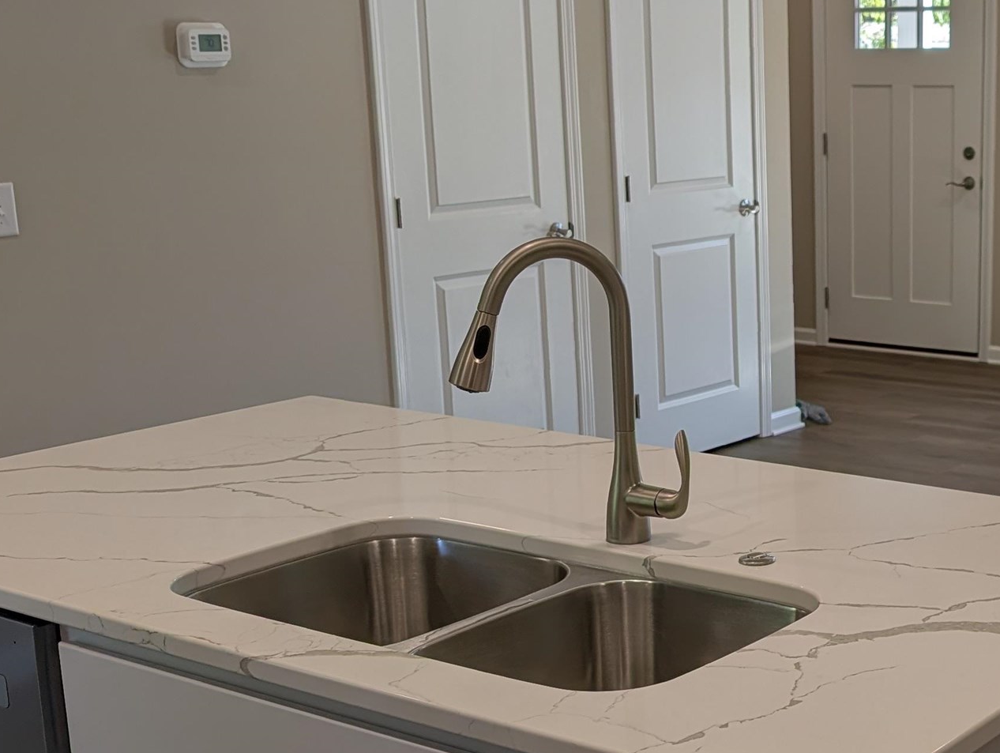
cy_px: 455
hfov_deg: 32.0
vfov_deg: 25.2
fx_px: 1678
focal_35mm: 58
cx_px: 852
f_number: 1.68
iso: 23
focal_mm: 6.9
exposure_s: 1/146
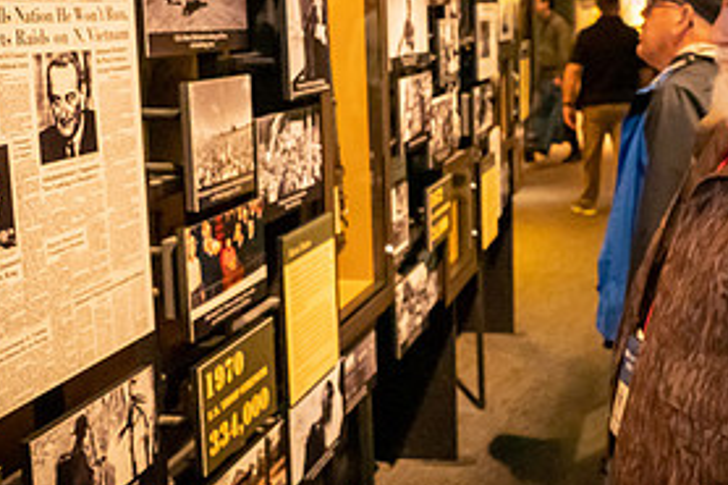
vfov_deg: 26.8
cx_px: 618
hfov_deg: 37.7
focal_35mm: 50
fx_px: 1010
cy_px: 168
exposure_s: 1/50
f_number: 5.6
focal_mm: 24
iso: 11400
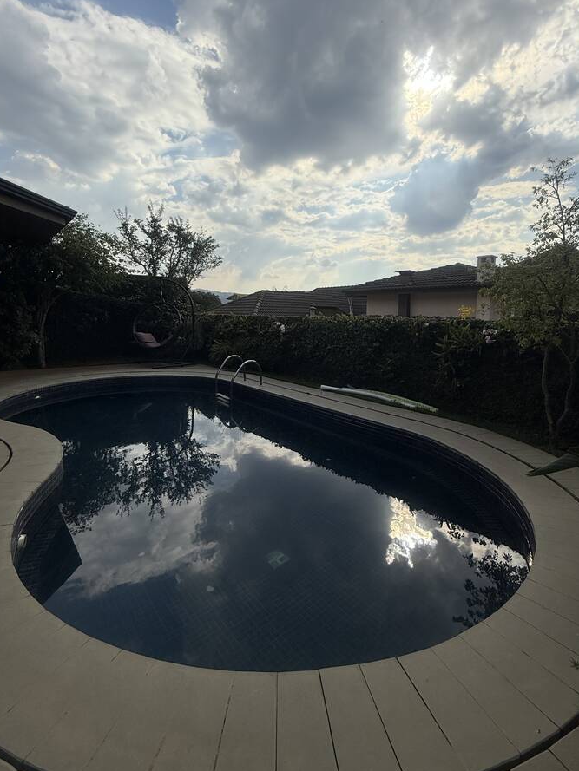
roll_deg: -0.5
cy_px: 340
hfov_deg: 74.7
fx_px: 379
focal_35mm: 17
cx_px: 288
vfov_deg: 90.6
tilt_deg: -1.2
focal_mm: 2.22
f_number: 2.2
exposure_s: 1/2976
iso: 50
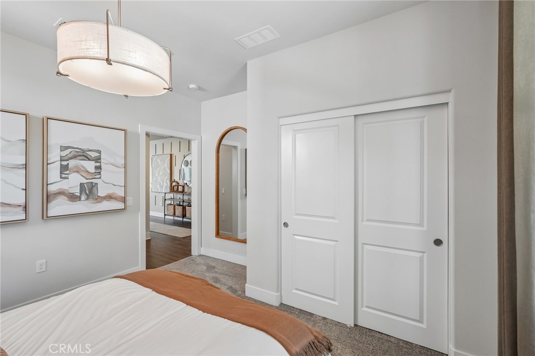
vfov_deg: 73.7
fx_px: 238
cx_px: 268
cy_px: 178
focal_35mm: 16
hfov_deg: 96.8
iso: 640
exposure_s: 1/30
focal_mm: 16
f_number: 8
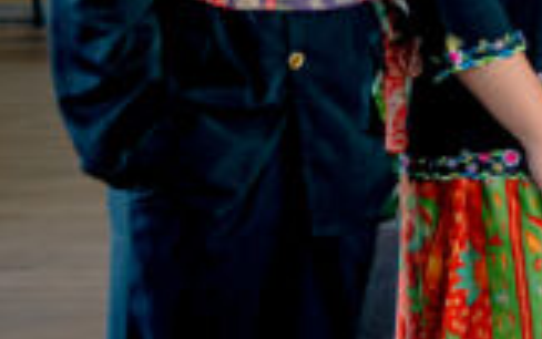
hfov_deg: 8.1
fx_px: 3310
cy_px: -278
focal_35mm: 224
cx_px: 1563
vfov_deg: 5.8
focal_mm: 35
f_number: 3.2
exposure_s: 1/40
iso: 500
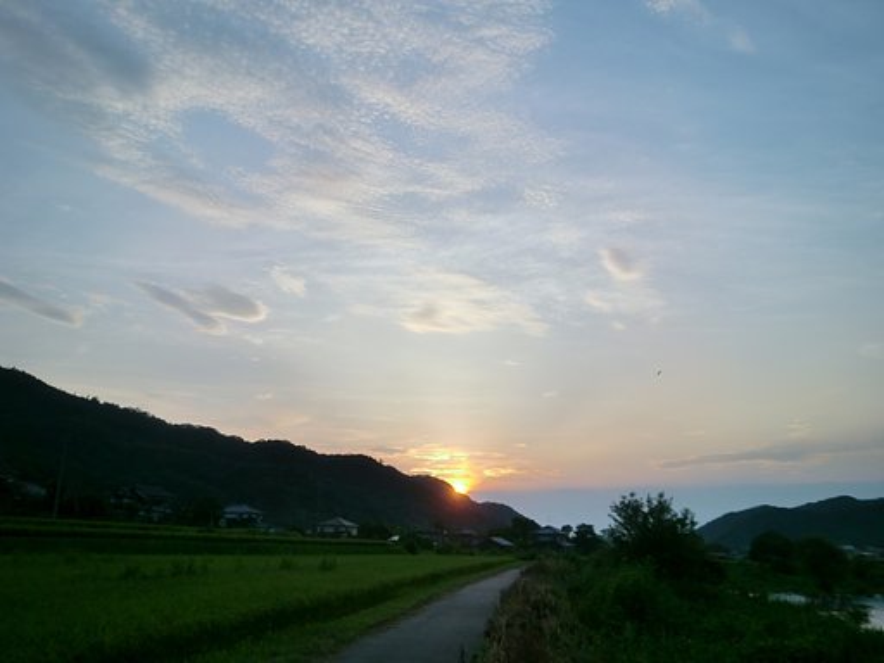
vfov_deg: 41.8
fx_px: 868
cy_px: 332
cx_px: 442
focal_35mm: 34
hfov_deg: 54.0
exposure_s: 1/1000
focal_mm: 5.58
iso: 64
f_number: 2.8
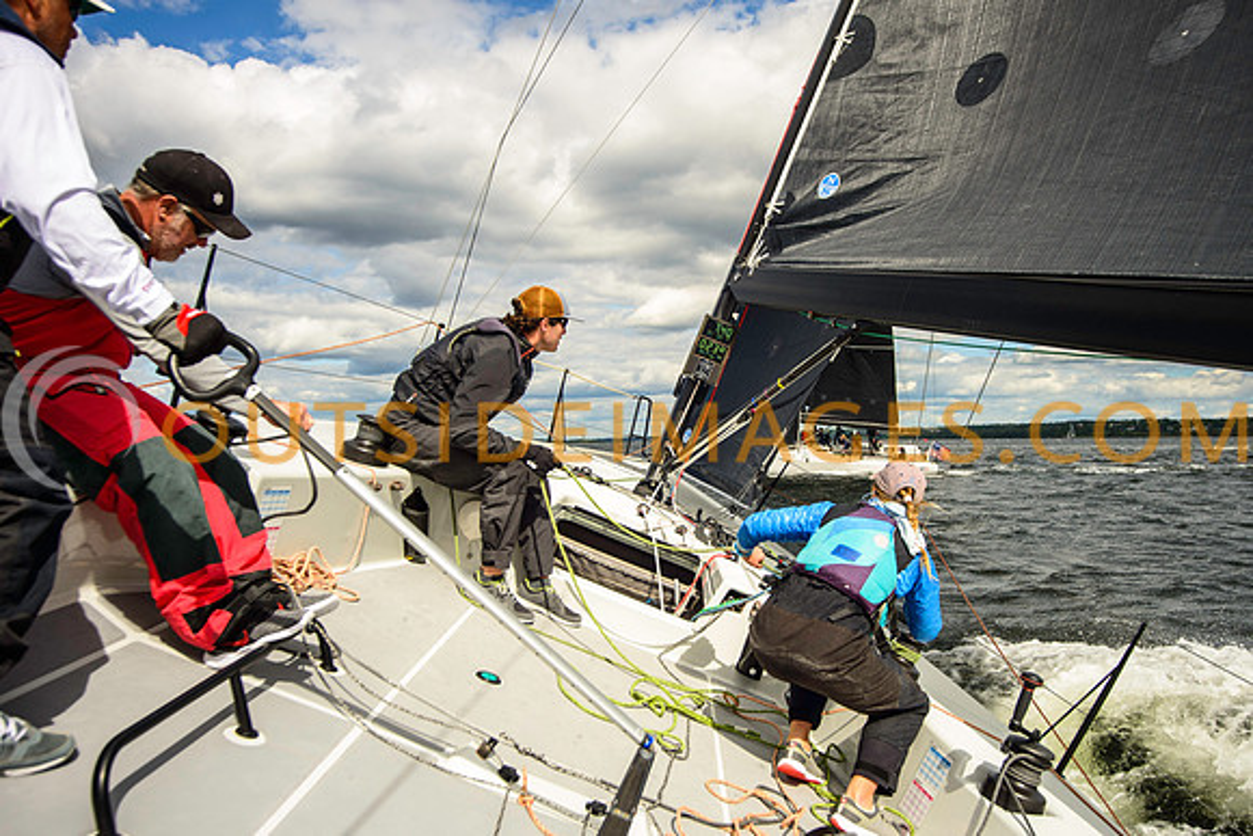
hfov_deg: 65.9
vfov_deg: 46.9
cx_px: 677
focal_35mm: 28
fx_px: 964
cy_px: 444
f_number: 5.6
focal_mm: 25
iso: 320
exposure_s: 1/1600
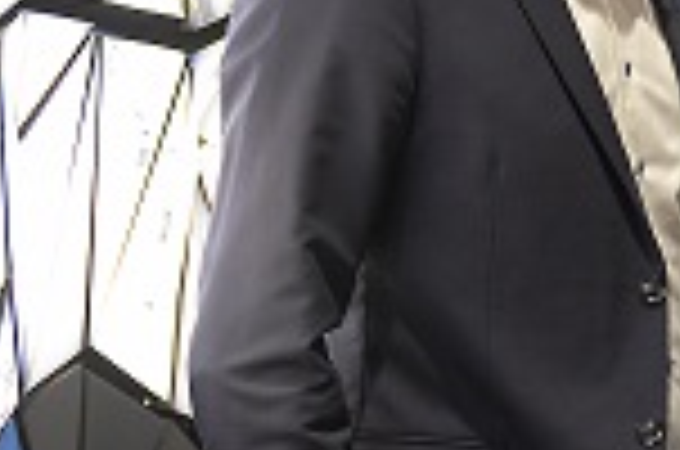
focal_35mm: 373
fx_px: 7031
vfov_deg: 3.7
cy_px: 45
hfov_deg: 5.5
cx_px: 910
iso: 800
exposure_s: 1/80
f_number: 3.2
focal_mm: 120
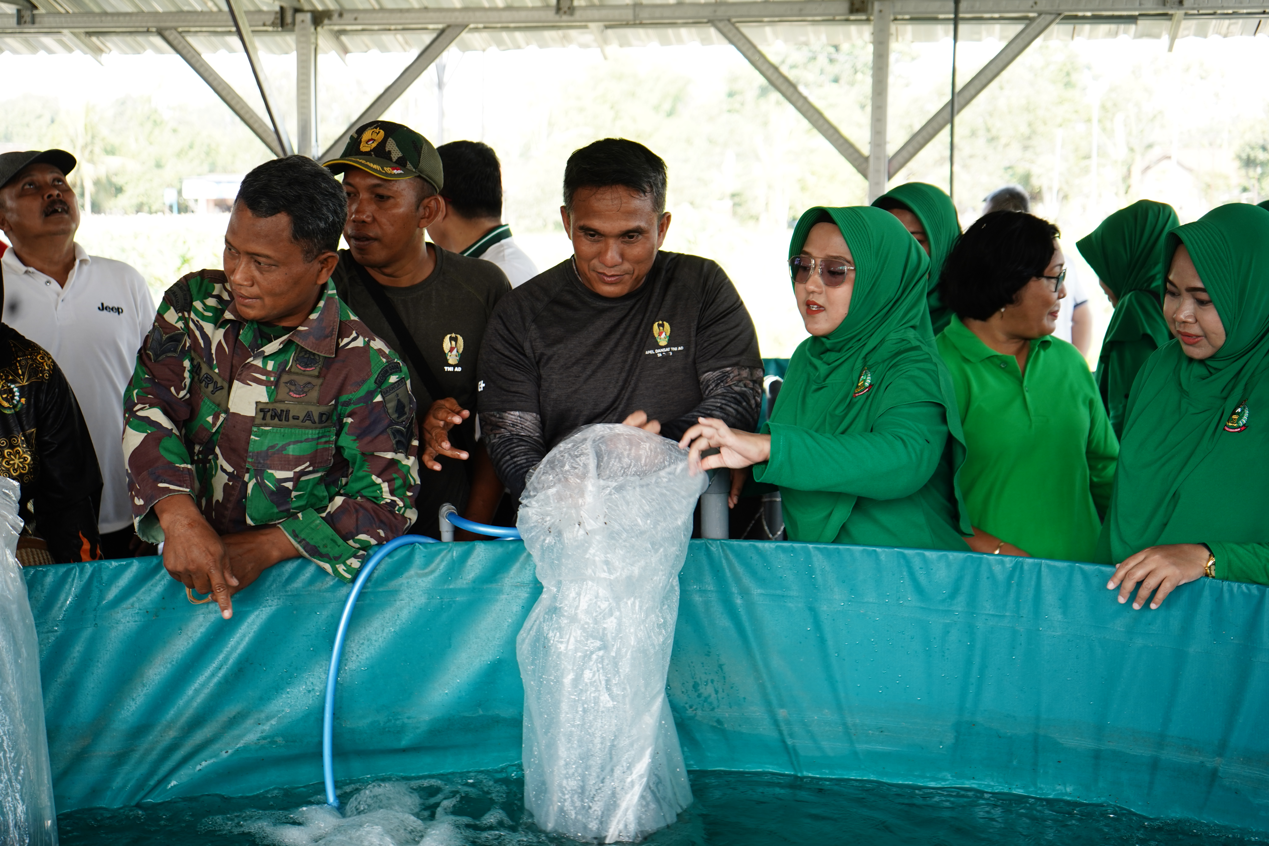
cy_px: 423
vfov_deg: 27.5
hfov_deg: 40.3
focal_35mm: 49
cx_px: 634
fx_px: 1727
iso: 400
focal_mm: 49
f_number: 5
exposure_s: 1/125
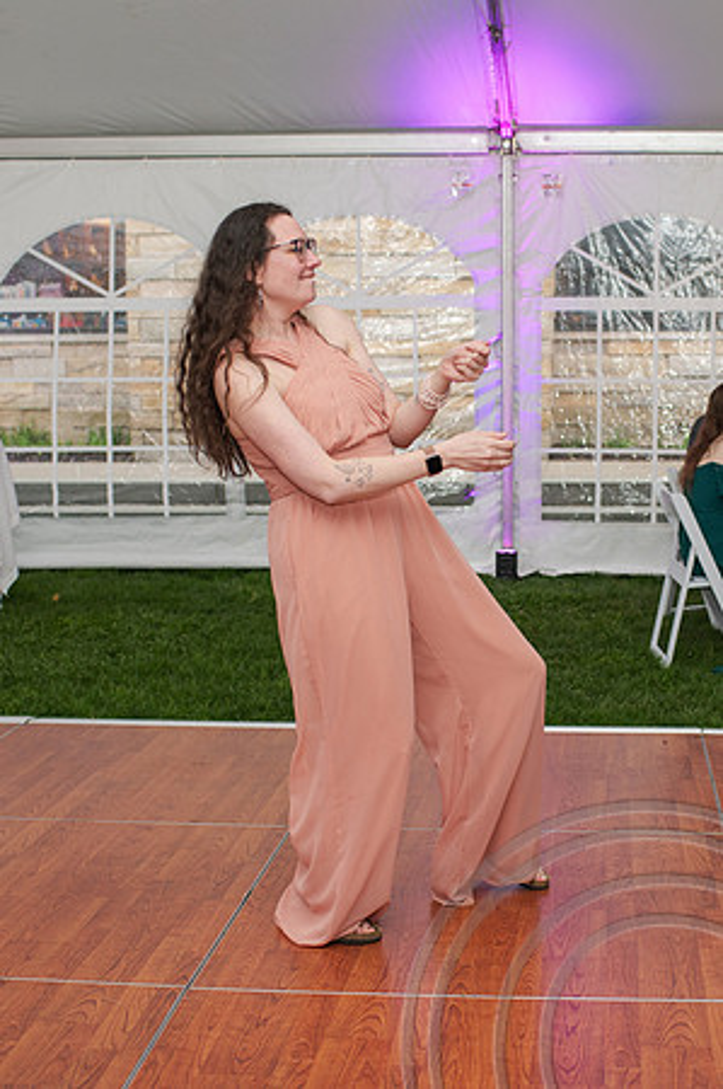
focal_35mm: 55
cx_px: 484
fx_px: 1676
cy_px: 570
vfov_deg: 36.0
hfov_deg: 24.2
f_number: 3.2
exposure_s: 1/200
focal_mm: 35
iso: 800
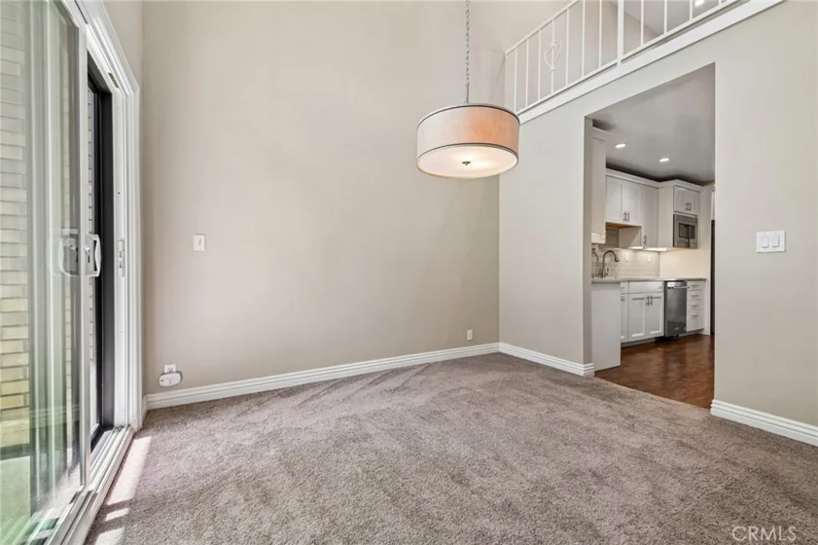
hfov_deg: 100.4
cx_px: 409
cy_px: 272
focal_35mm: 15
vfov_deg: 77.3
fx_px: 341
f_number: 8
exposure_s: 1/13
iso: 250
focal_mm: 15
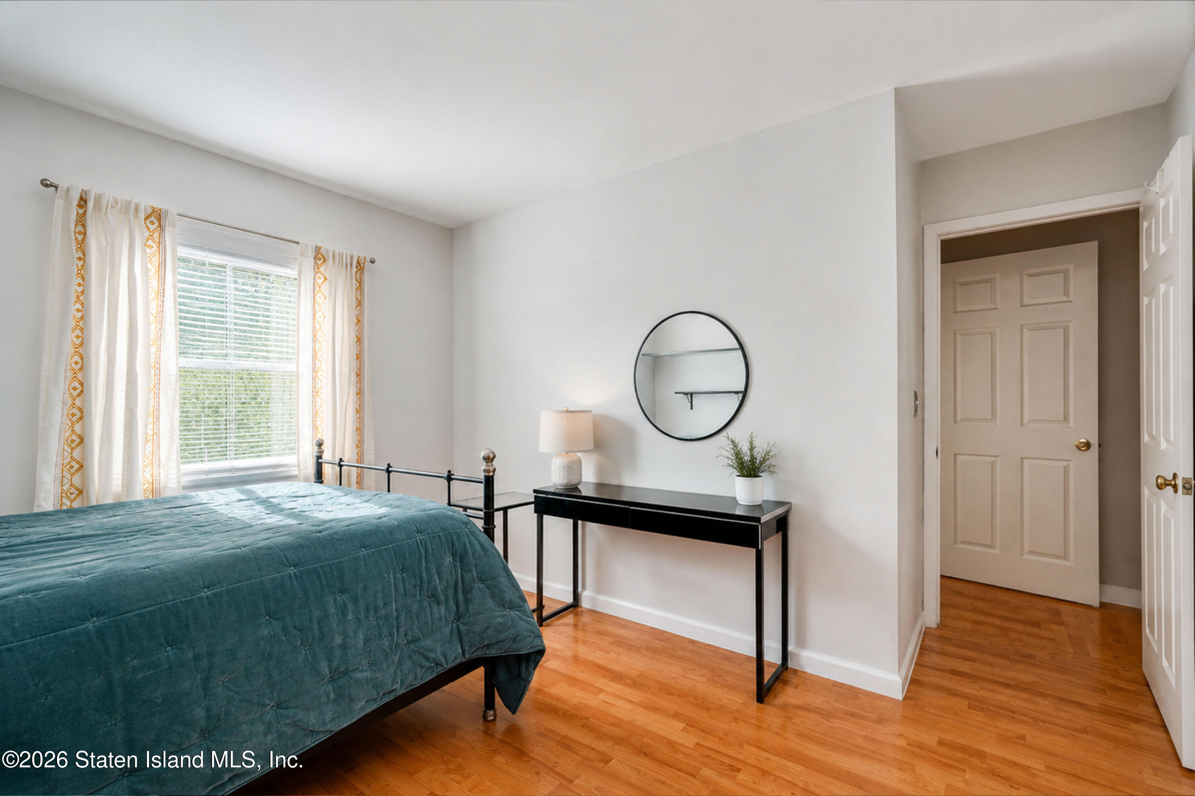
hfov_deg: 96.7
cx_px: 598
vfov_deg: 73.7
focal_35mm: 16
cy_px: 398
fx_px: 531
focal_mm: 16
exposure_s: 1/40
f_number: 4.5
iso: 64
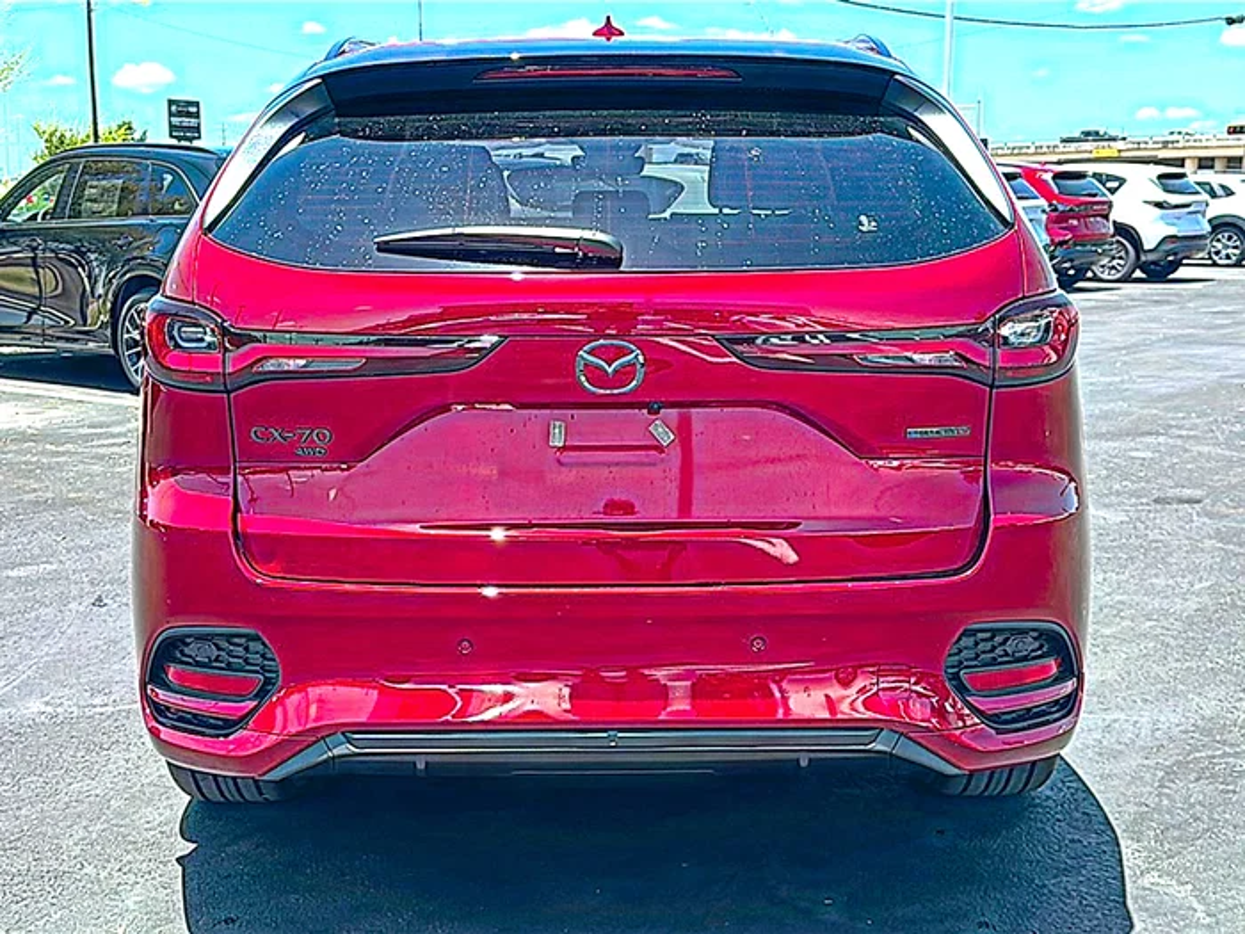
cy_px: 467
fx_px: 1403
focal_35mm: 39
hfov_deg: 47.9
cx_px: 622
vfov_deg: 36.8
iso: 80
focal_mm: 6.86
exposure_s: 1/1292
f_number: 1.78
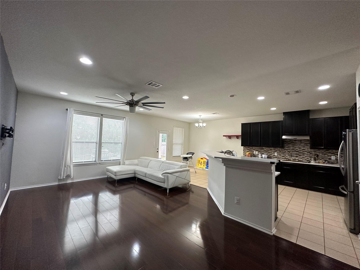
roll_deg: -1.6
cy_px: 135
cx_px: 180
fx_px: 146
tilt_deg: +2.9
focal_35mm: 14
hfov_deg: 102.1
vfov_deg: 85.7
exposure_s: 1/120
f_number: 2.2
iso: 200
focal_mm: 2.22
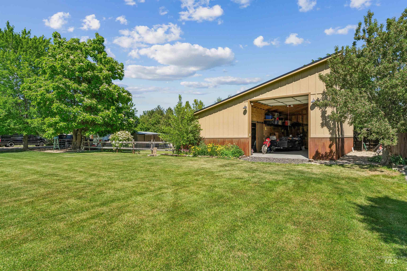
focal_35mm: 20
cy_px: 136
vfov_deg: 63.0
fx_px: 222
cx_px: 204
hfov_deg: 85.1
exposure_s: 1/320
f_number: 13
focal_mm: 19.6
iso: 400
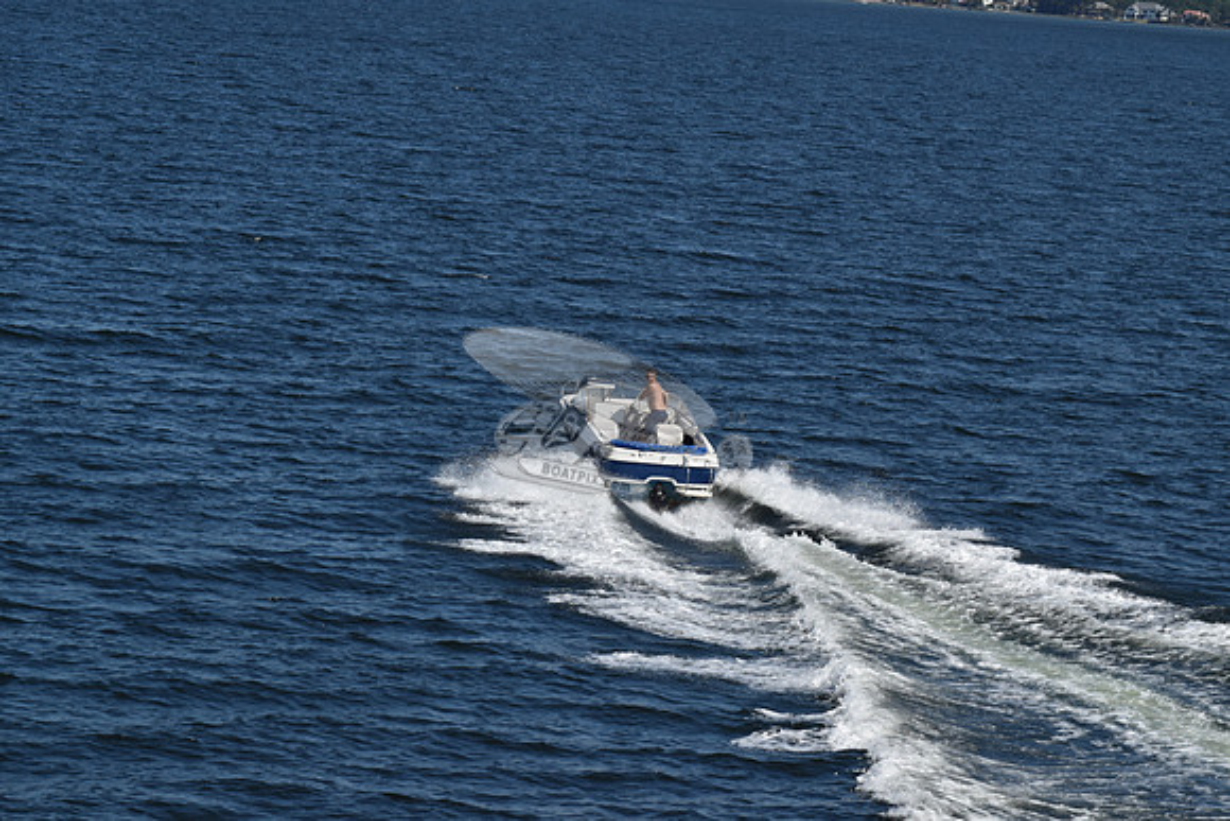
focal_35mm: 150
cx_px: 615
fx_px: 5126
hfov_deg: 13.7
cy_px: 410
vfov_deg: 9.2
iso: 400
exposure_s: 1/1000
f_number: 13
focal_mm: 100
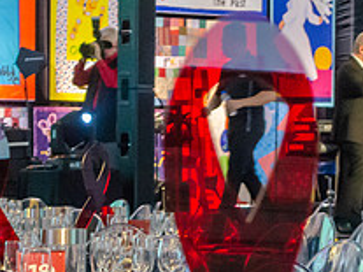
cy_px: 283
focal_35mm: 222
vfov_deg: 6.7
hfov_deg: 8.9
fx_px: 2327
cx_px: 114
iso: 3200
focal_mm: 55
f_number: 5.6
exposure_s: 1/20
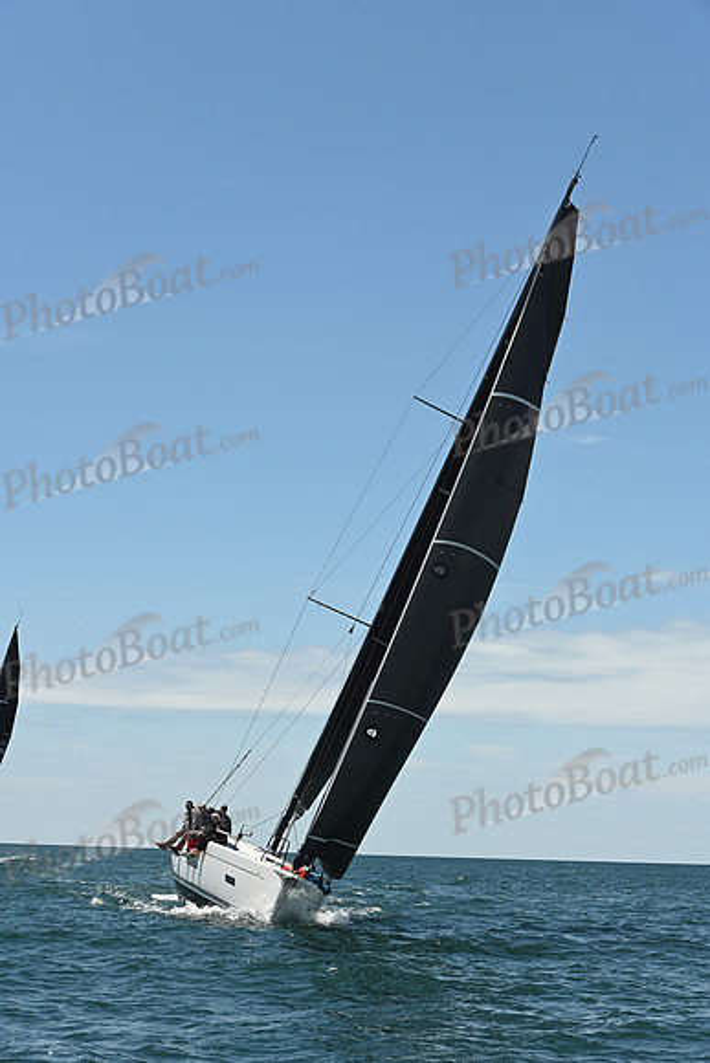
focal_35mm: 70
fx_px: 2069
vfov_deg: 28.8
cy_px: 532
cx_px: 355
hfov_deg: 19.5
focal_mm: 70
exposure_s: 1/1000
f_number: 9
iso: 320
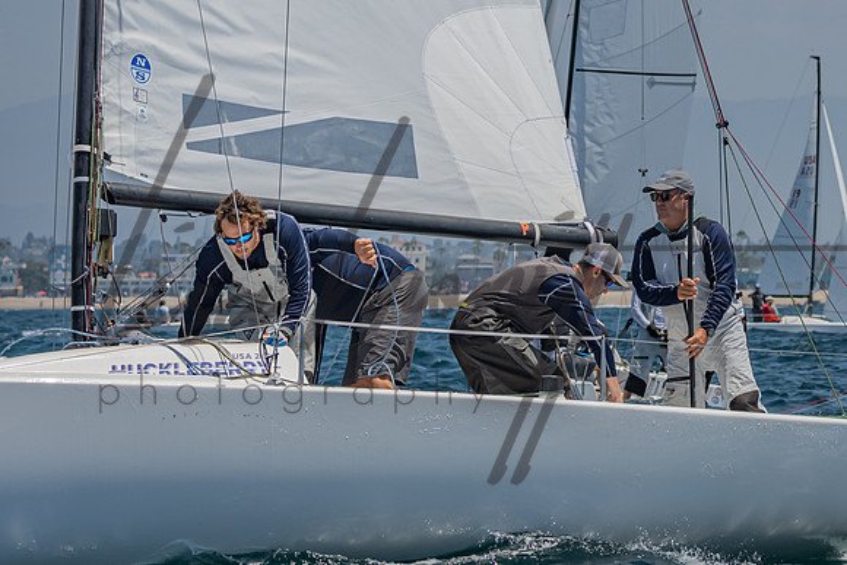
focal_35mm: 244
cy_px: 57
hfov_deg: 8.4
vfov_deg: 5.6
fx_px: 5749
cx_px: 672
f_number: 6.3
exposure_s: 1/2500
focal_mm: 112
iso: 400
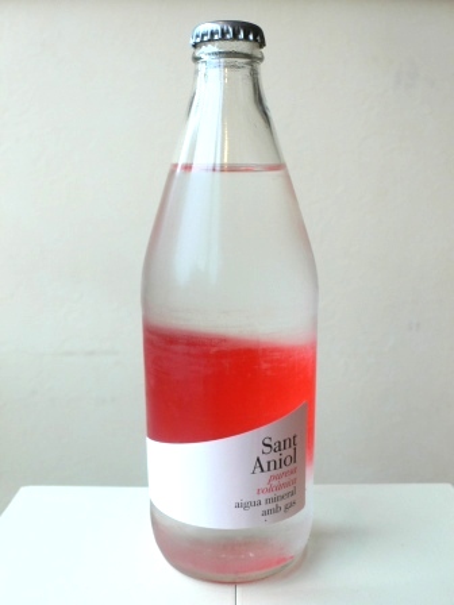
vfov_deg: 54.0
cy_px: 302
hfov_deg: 41.8
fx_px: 595
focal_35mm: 34
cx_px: 227
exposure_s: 1/50
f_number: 2.8
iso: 80
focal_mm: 6.3
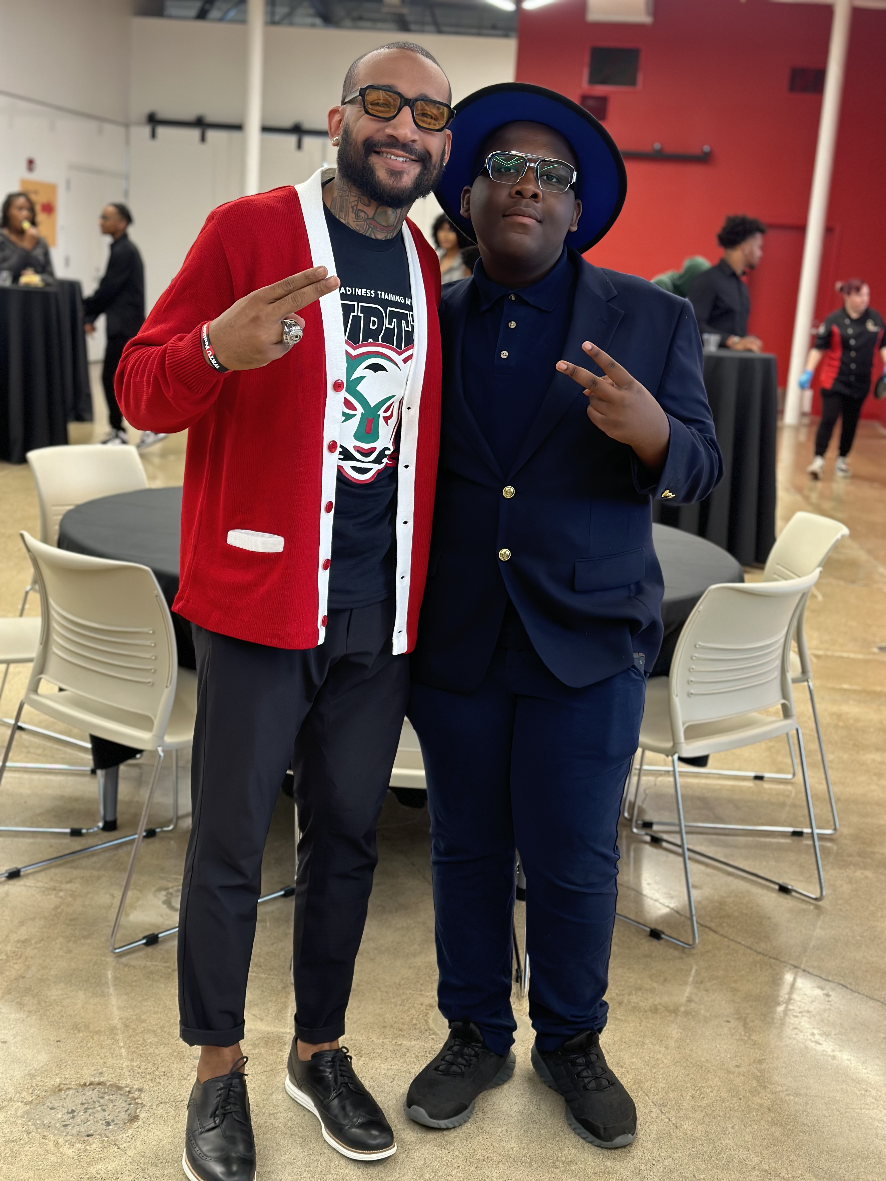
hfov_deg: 30.3
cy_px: 590
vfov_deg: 39.7
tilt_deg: -10.4
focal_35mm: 48
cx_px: 443
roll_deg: -4.4
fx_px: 1638
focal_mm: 6.86
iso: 160
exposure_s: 1/60
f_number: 1.78
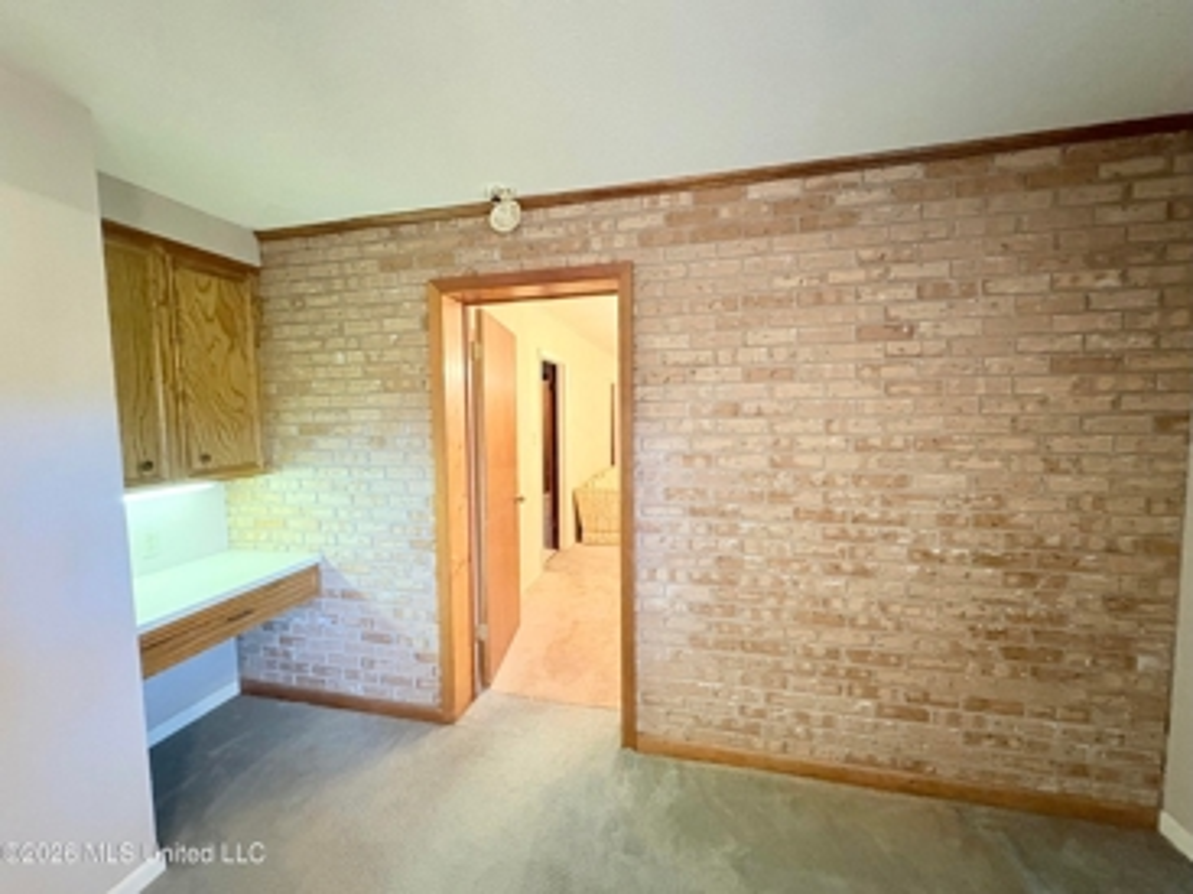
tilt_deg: -4.7
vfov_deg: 85.6
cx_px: 596
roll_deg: +1.4
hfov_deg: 102.1
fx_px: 482
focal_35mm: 14
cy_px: 447
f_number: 2.2
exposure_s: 1/60
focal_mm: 2.22
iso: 800
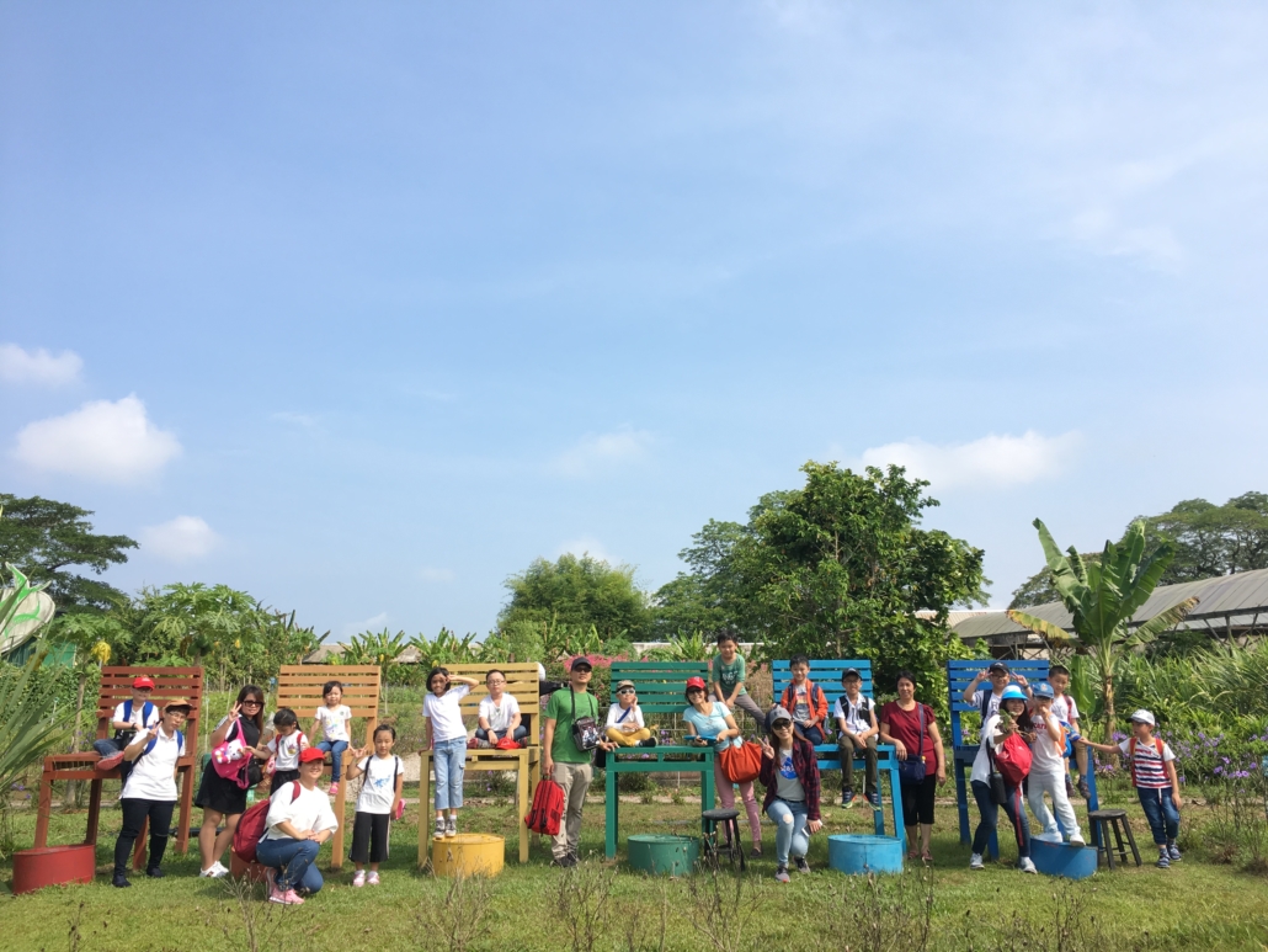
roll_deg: +0.5
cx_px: 634
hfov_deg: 61.6
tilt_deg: +15.8
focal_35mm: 29
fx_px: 1063
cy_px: 476
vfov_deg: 48.2
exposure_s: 1/927
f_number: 2.2
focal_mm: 4.15
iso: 25
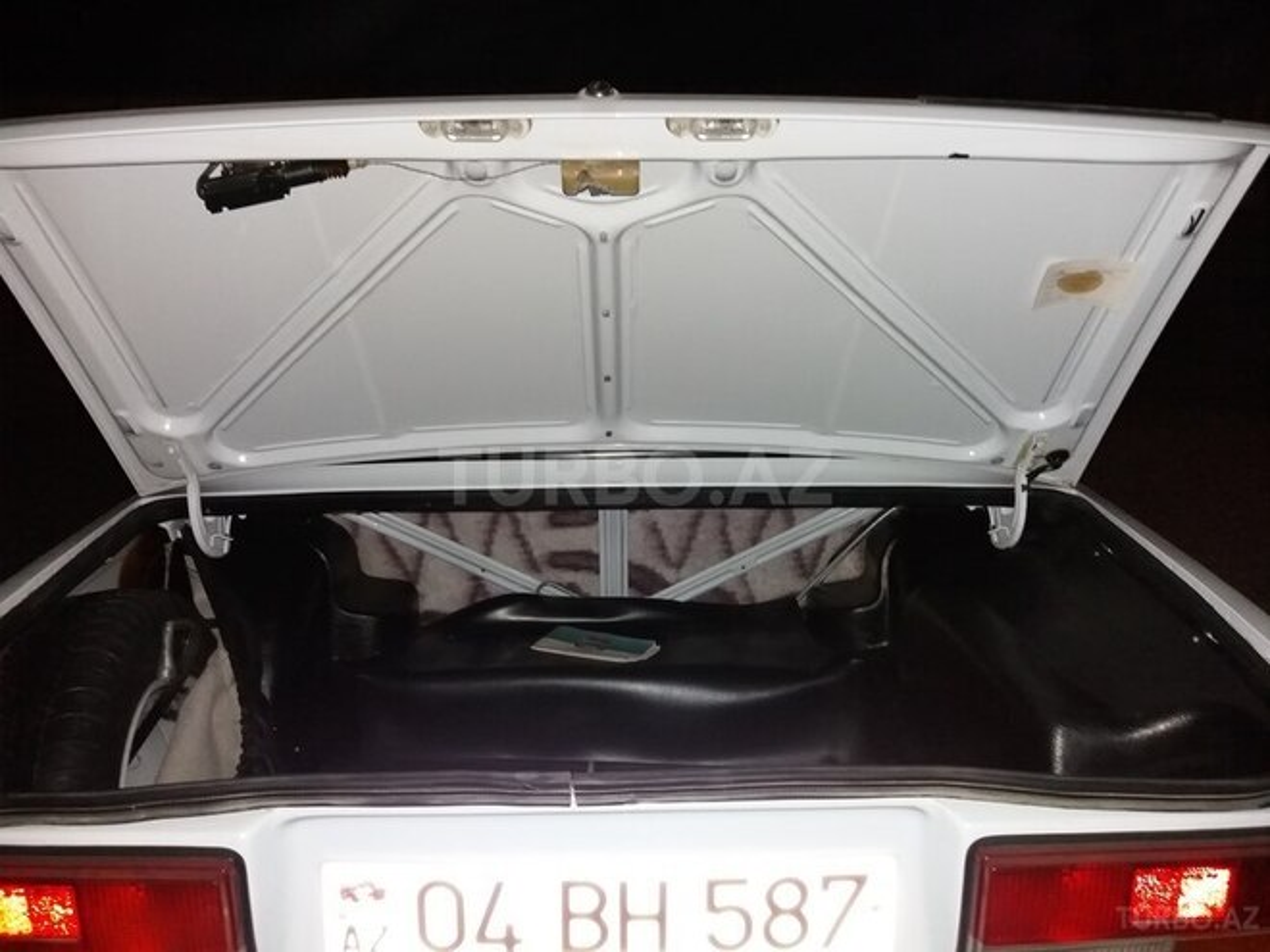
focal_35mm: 28
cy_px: 476
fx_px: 1027
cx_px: 635
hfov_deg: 63.4
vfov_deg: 49.7
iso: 160
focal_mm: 3.7
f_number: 1.9
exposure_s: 1/19
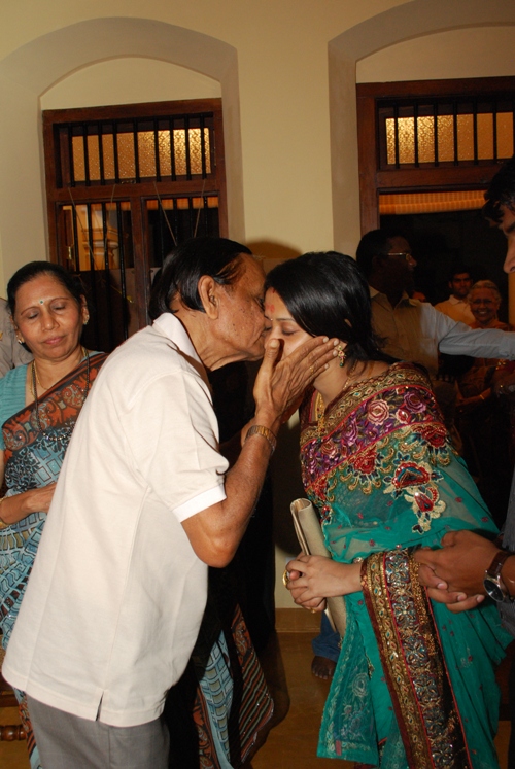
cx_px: 258
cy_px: 384
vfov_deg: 57.2
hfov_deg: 40.1
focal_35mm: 33
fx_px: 706
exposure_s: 1/60
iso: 800
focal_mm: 22
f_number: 7.1
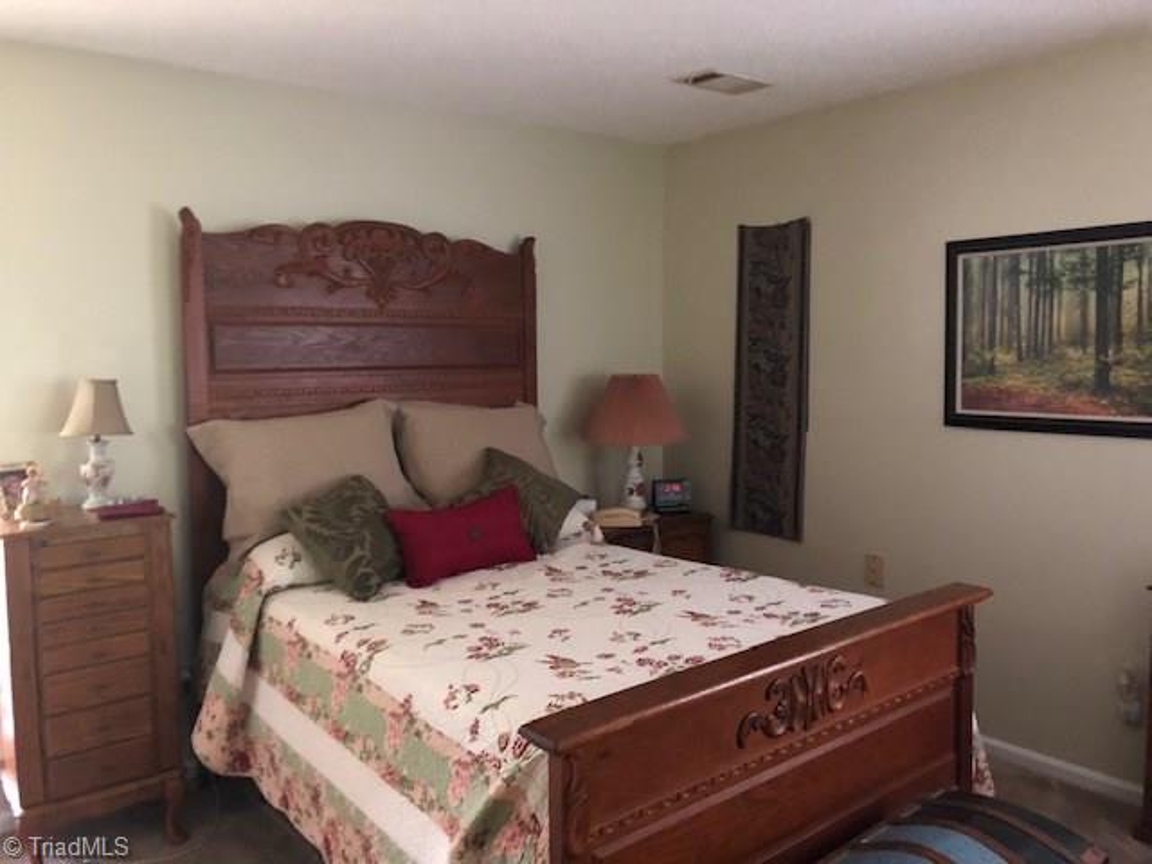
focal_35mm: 28
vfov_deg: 49.7
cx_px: 576
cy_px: 432
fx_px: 932
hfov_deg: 63.4
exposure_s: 1/4
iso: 100
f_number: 1.8
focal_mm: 4
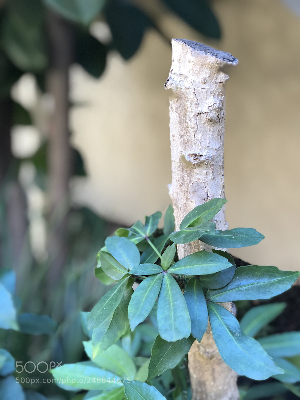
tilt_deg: -8.8
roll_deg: +3.5
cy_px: 200
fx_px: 601
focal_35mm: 52
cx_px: 150
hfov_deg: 28.0
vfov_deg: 36.8
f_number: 2.4
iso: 80
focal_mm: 6
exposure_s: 1/60
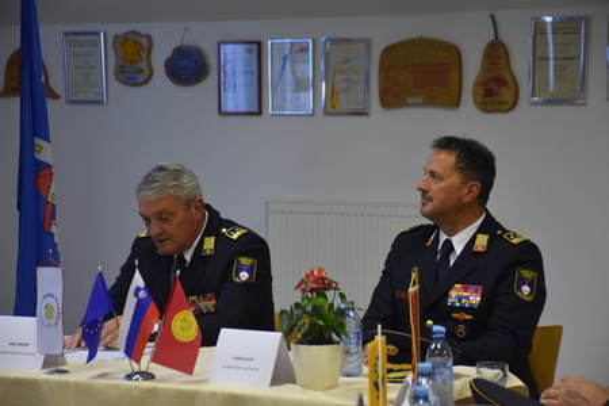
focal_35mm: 128
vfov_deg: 10.8
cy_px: 203
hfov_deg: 16.1
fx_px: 2157
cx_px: 304
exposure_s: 1/80
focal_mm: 85
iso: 1600
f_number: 5.3
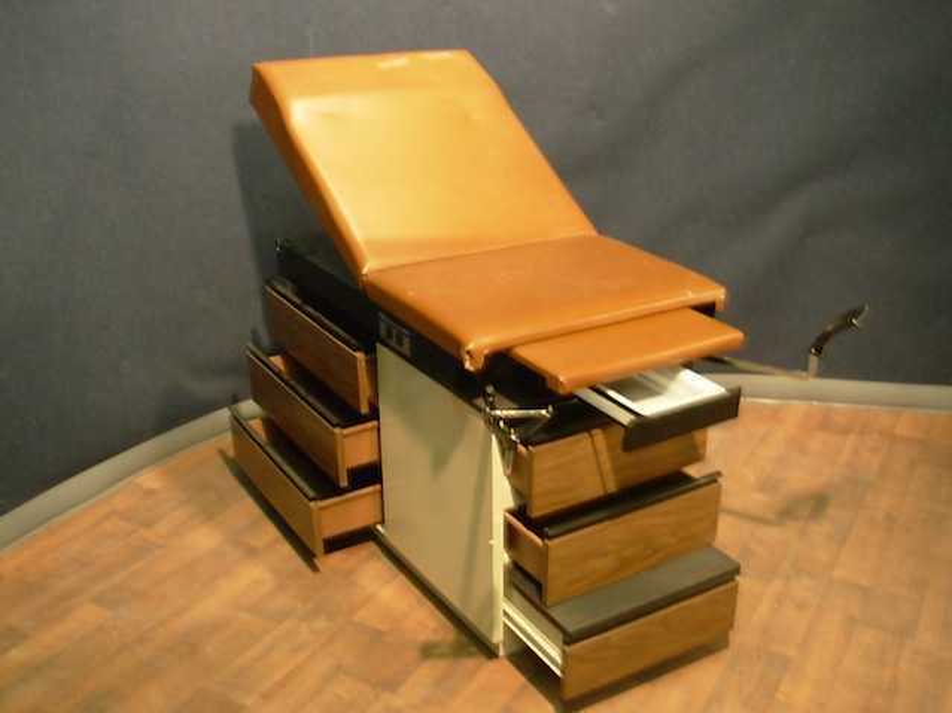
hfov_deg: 49.0
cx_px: 476
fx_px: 1045
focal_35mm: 38
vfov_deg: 37.7
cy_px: 356
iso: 146
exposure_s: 1/4
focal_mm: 6.3
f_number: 2.9
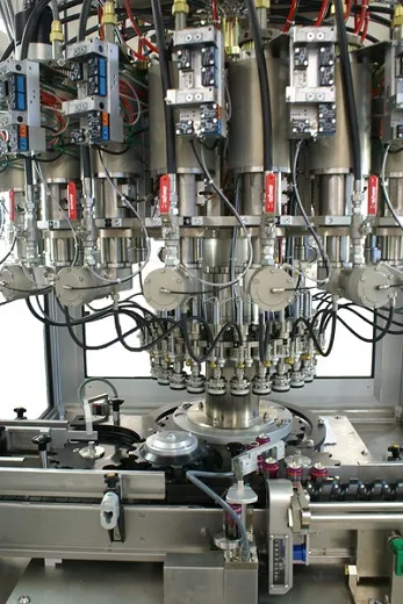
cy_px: 302
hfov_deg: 43.6
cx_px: 202
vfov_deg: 61.9
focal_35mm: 30
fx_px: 503
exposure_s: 1/15
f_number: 4
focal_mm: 20
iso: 400
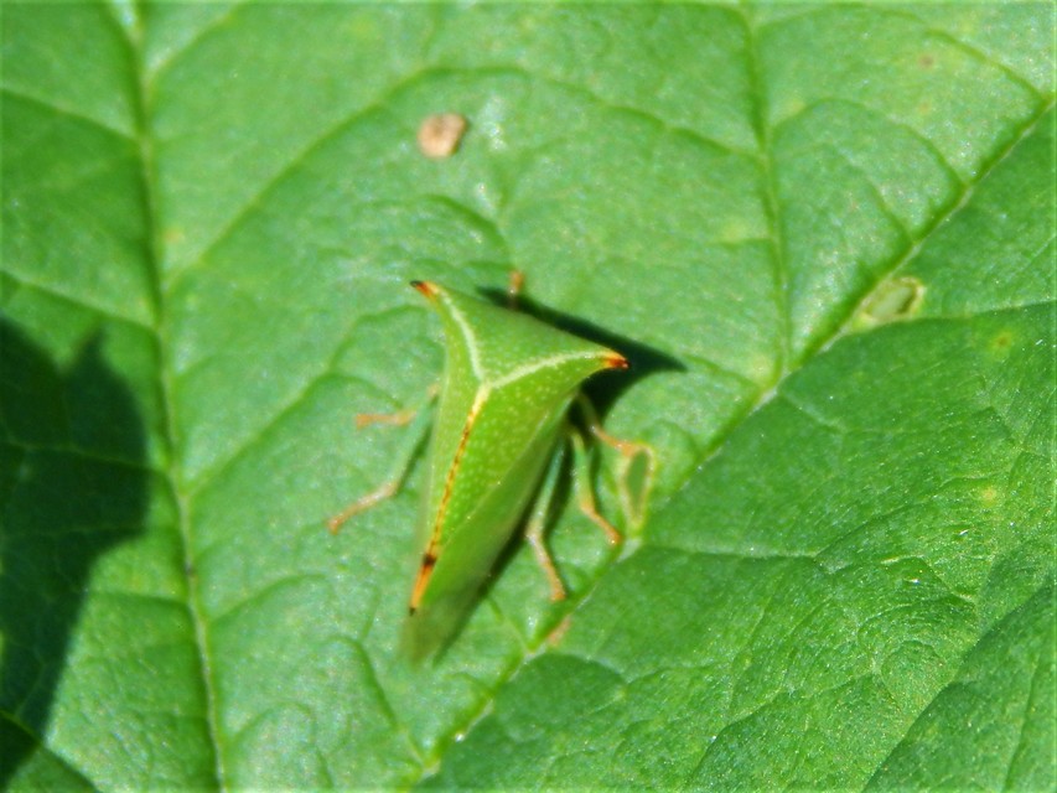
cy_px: 396
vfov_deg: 9.3
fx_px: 4886
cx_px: 528
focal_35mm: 160
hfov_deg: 12.3
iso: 125
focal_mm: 28.7
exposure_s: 1/400
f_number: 5.1
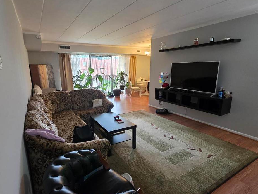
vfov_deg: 71.6
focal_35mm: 18
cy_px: 99
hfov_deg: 87.4
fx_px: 134
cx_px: 114
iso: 400
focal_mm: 2.2
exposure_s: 1/60
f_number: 1.9
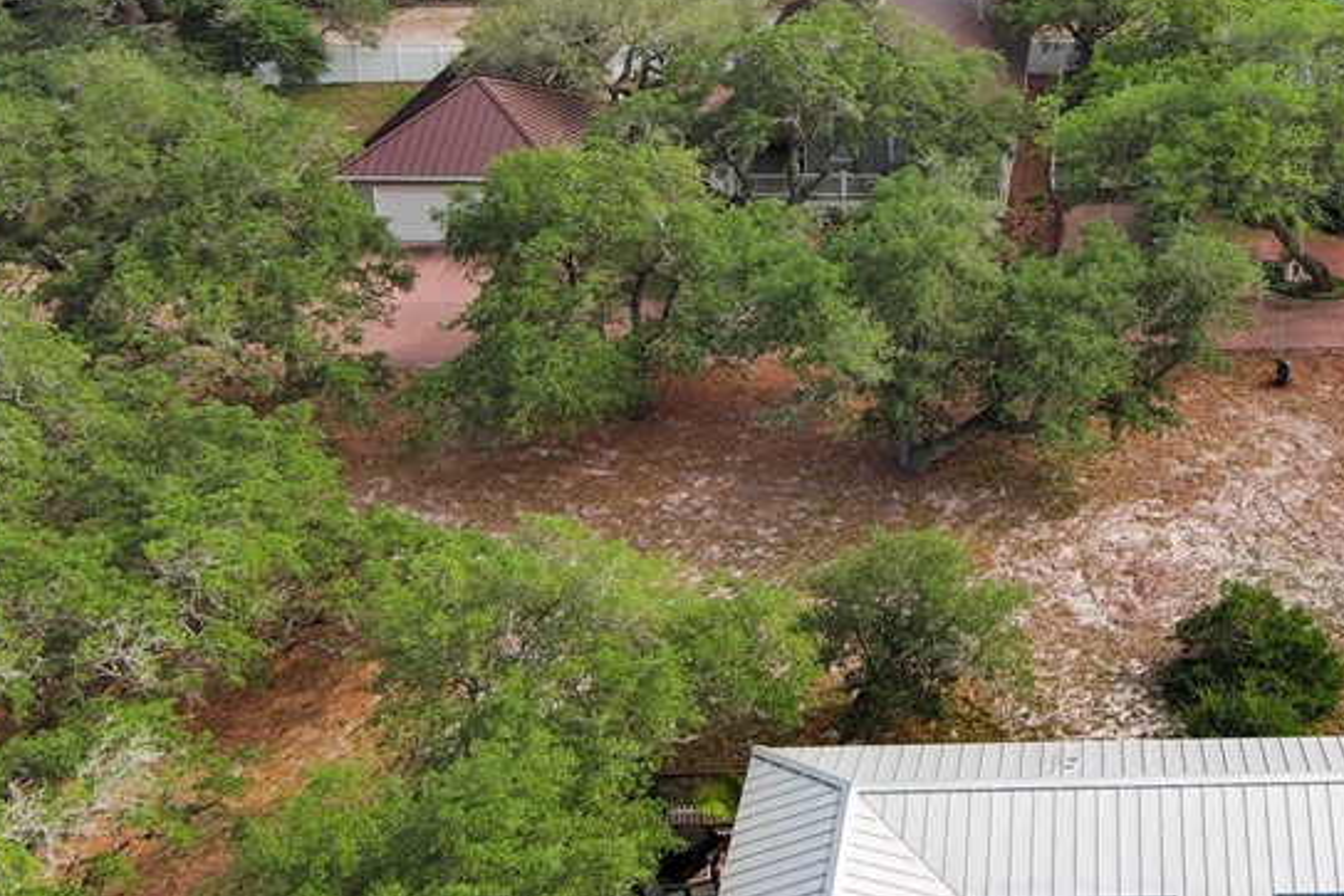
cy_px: 9
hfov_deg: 32.9
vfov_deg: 22.5
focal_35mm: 58
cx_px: 1191
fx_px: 2165
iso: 100
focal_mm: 10.57
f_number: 2.8
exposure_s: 1/40
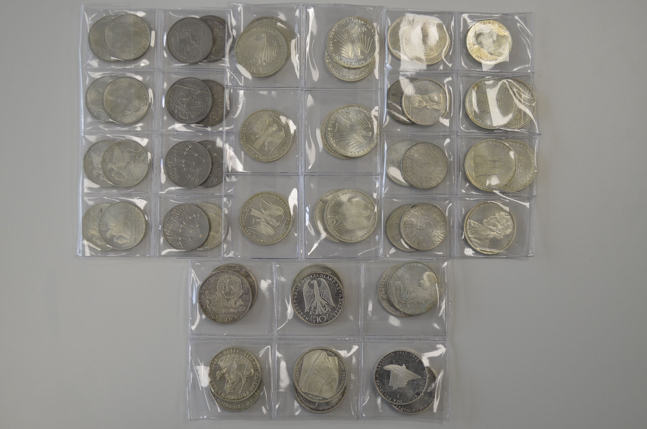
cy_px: 214
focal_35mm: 45
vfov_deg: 29.7
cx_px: 324
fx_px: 807
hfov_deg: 43.7
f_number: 5
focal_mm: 30
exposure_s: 1/100
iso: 320
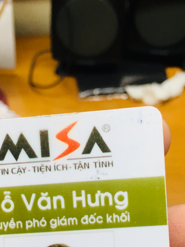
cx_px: 73
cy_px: 220
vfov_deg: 29.5
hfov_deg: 23.2
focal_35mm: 63
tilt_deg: -54.1
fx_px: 449
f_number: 2.2
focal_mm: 4.15
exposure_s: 1/33
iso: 25
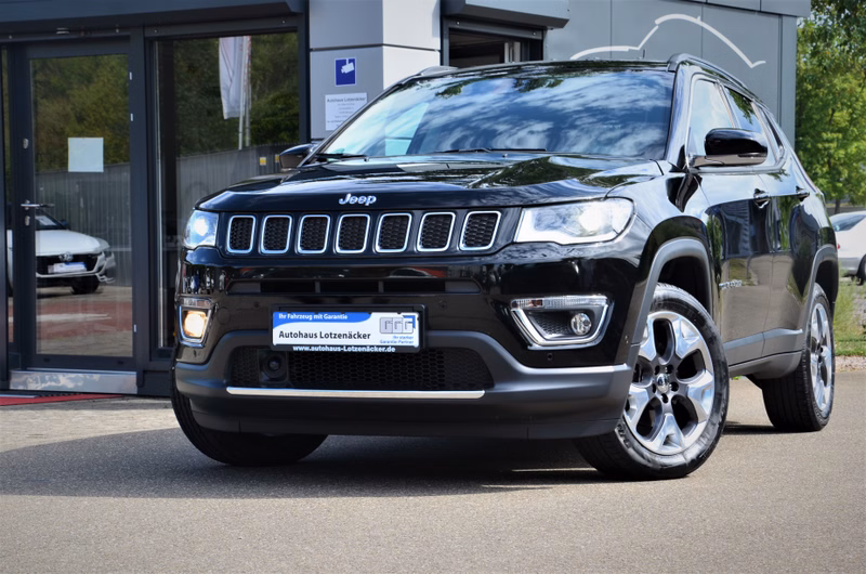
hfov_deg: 23.4
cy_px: 287
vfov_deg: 15.6
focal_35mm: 87
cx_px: 433
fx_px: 2089
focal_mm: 58
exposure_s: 1/125
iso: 200
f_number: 11
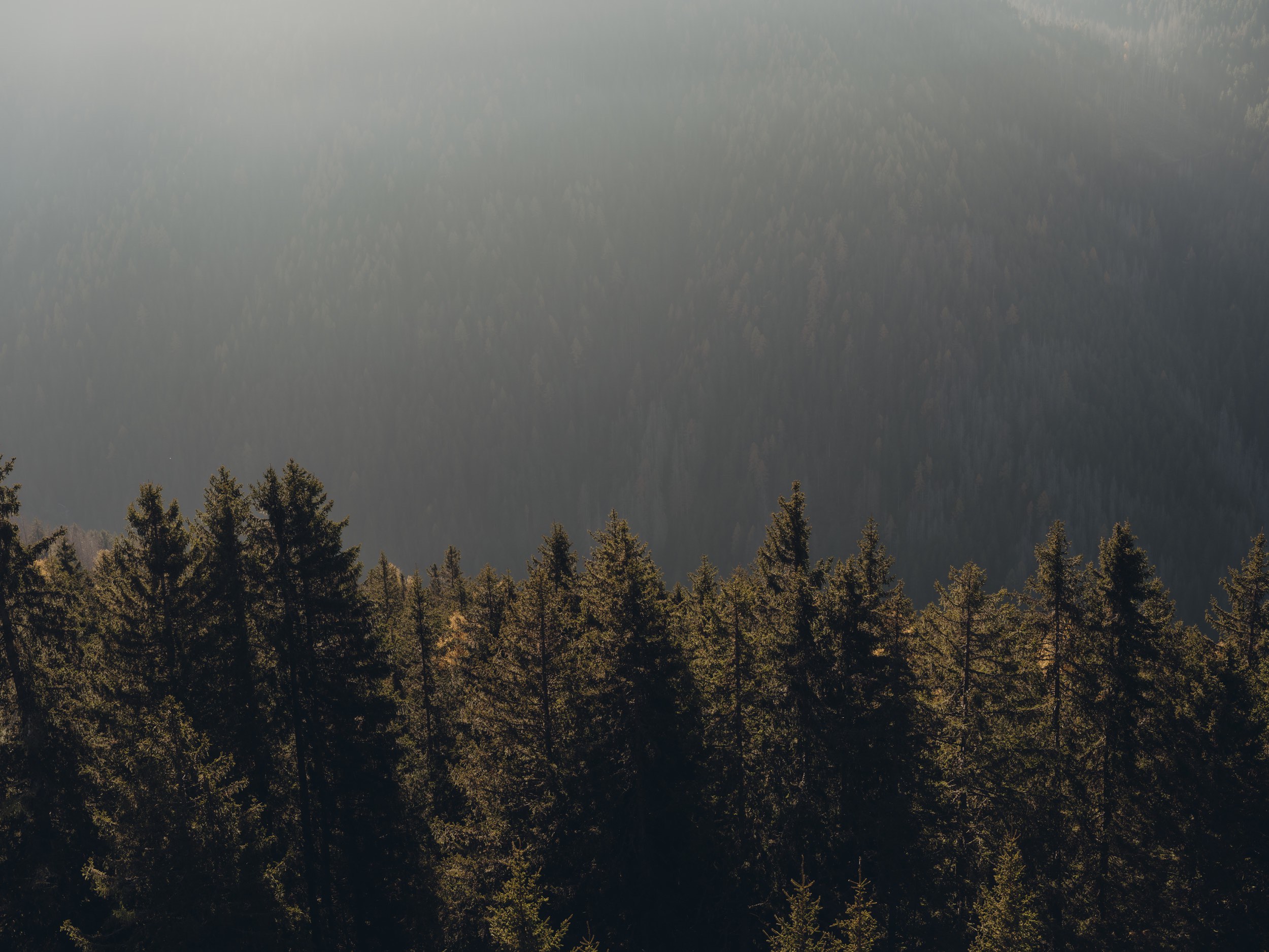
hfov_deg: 42.9
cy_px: 476
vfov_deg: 32.9
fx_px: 1613
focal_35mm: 44
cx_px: 634
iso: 100
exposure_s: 1/400
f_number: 4
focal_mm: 55
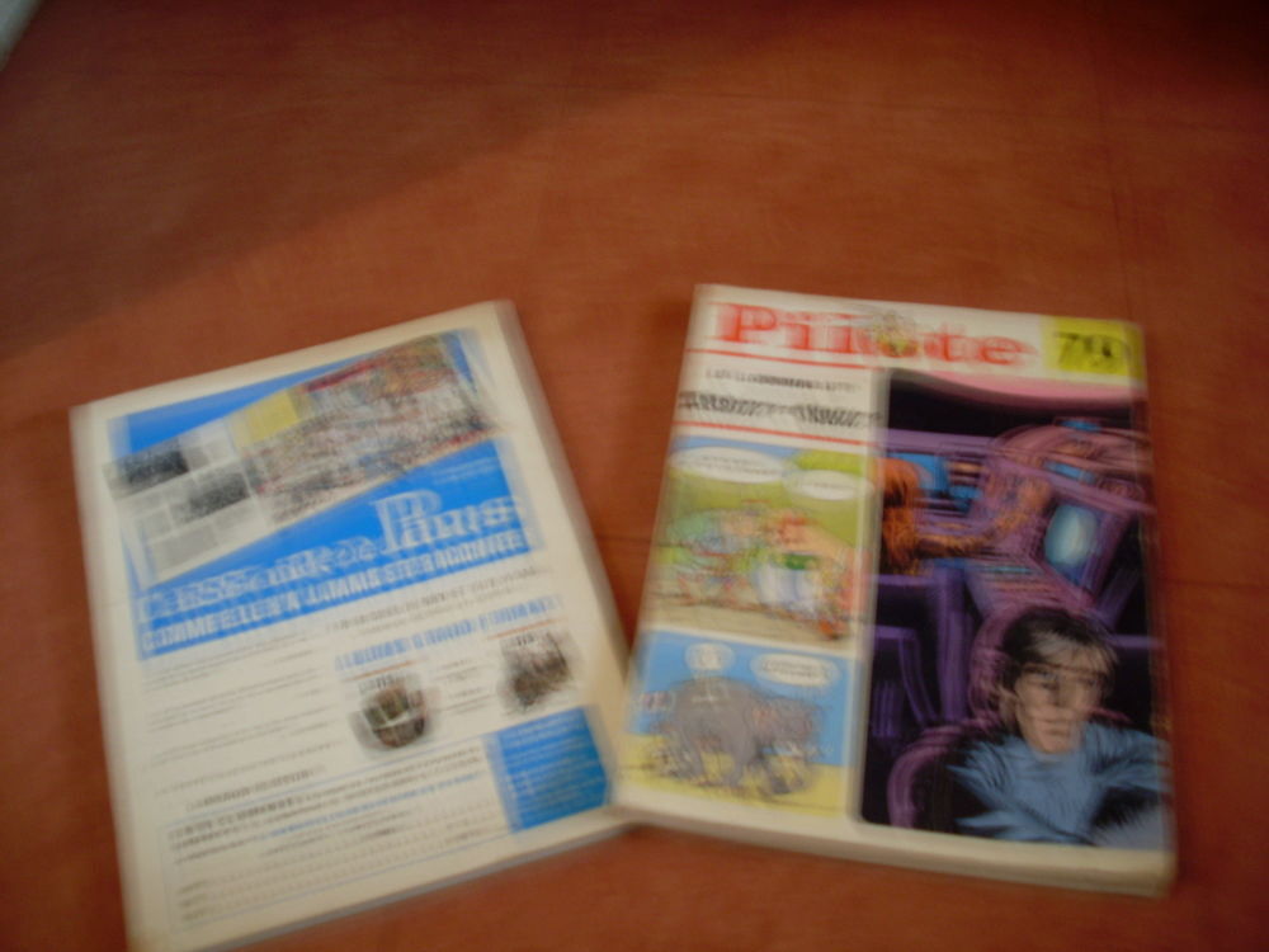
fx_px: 1393
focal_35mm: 38
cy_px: 476
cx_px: 634
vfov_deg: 37.7
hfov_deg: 49.0
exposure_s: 1
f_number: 3
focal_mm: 6.3
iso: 80
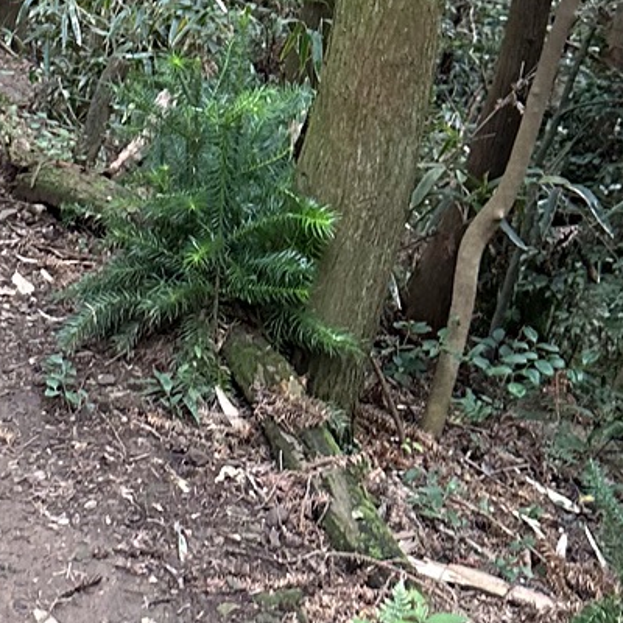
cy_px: 146
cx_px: -126
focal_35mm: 106
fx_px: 2158
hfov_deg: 15.8
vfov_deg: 16.3
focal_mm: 6.86
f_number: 1.78
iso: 250
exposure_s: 1/121
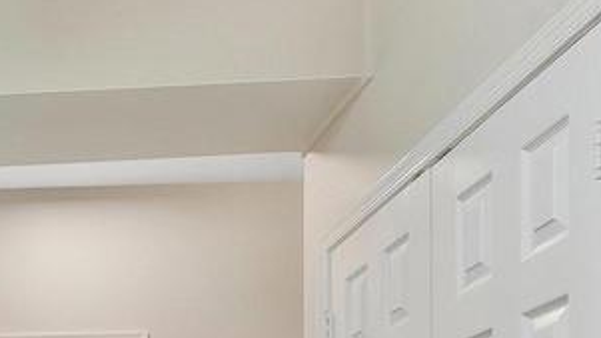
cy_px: 577
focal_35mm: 57
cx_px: -86
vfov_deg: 17.7
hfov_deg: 31.7
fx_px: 908
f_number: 7.1
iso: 1250
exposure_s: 1/30
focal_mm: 16
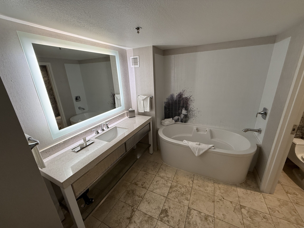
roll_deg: +3.5
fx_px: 123
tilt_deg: -18.3
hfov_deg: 102.1
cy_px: 114
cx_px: 152
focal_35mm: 14
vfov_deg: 85.7
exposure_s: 1/120
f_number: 2.2
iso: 200
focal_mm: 2.22
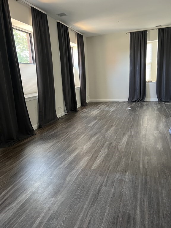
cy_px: 114
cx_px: 86
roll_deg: +2.5
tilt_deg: -13.0
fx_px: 171
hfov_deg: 53.1
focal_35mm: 26
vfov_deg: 67.3
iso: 200
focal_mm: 5.7
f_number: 1.5
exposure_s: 1/60
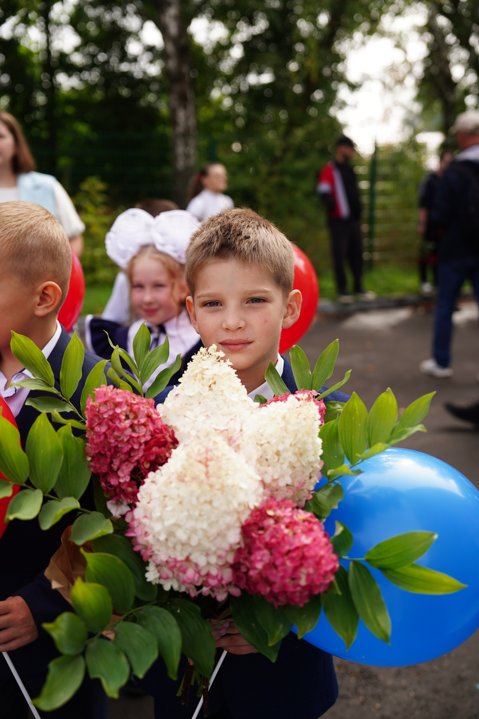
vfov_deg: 49.6
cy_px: 360
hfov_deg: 34.2
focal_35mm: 39
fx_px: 778
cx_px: 240
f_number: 2.8
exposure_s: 1/500
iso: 100
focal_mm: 39
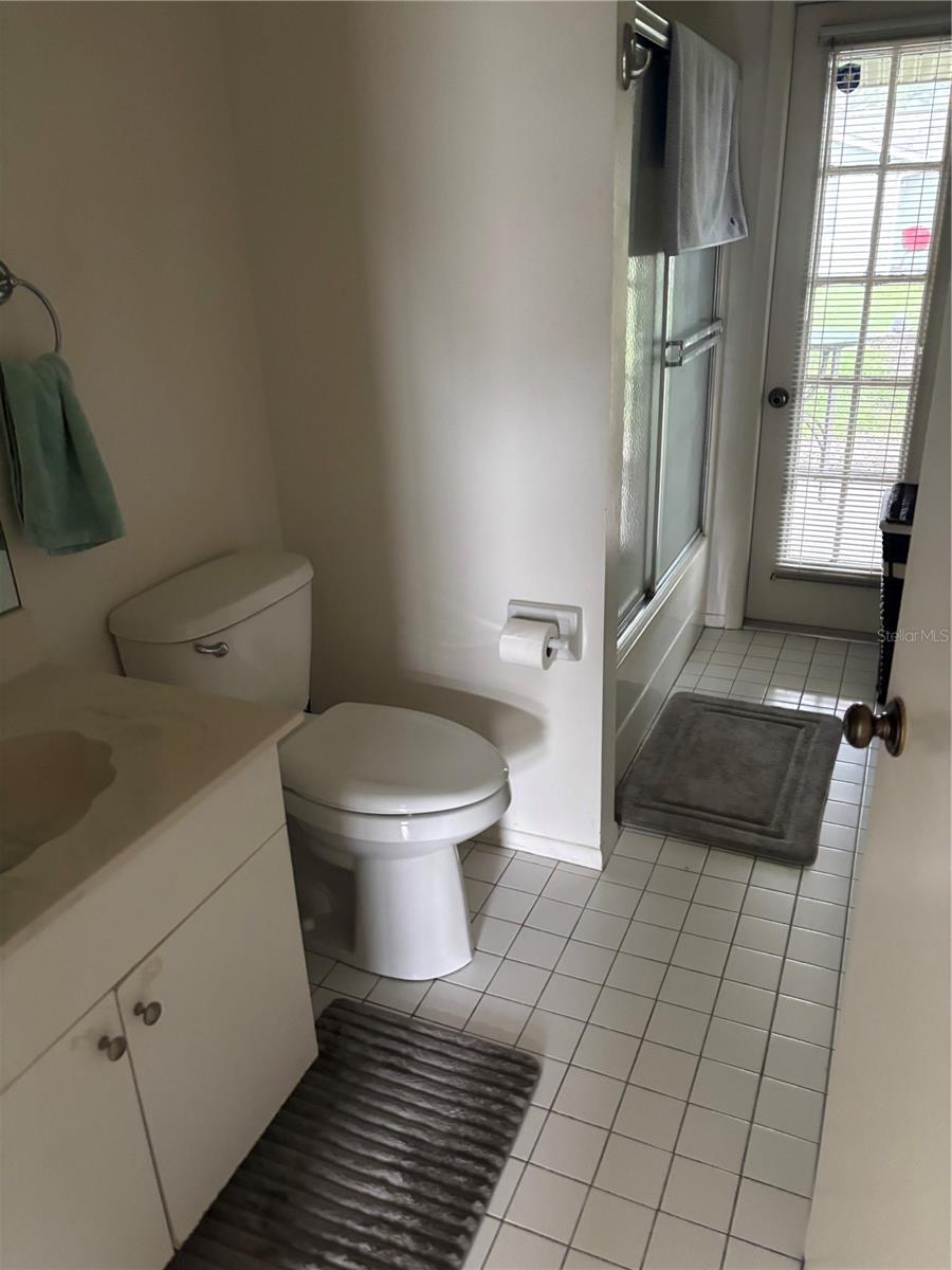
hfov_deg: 53.1
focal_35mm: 26
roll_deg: +1.0
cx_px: 476
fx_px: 953
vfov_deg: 67.3
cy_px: 635
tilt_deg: -21.3
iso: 500
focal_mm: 5.96
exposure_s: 1/41
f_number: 1.6
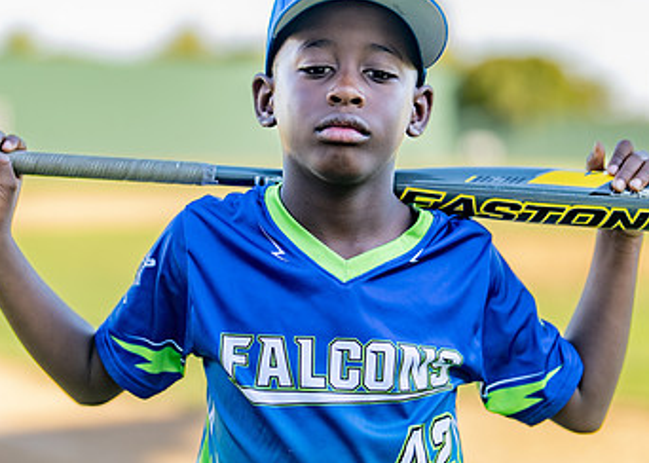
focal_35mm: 107
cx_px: 327
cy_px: 284
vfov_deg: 13.4
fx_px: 1971
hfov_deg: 18.7
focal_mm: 50
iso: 100
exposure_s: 1/1250
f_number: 1.2
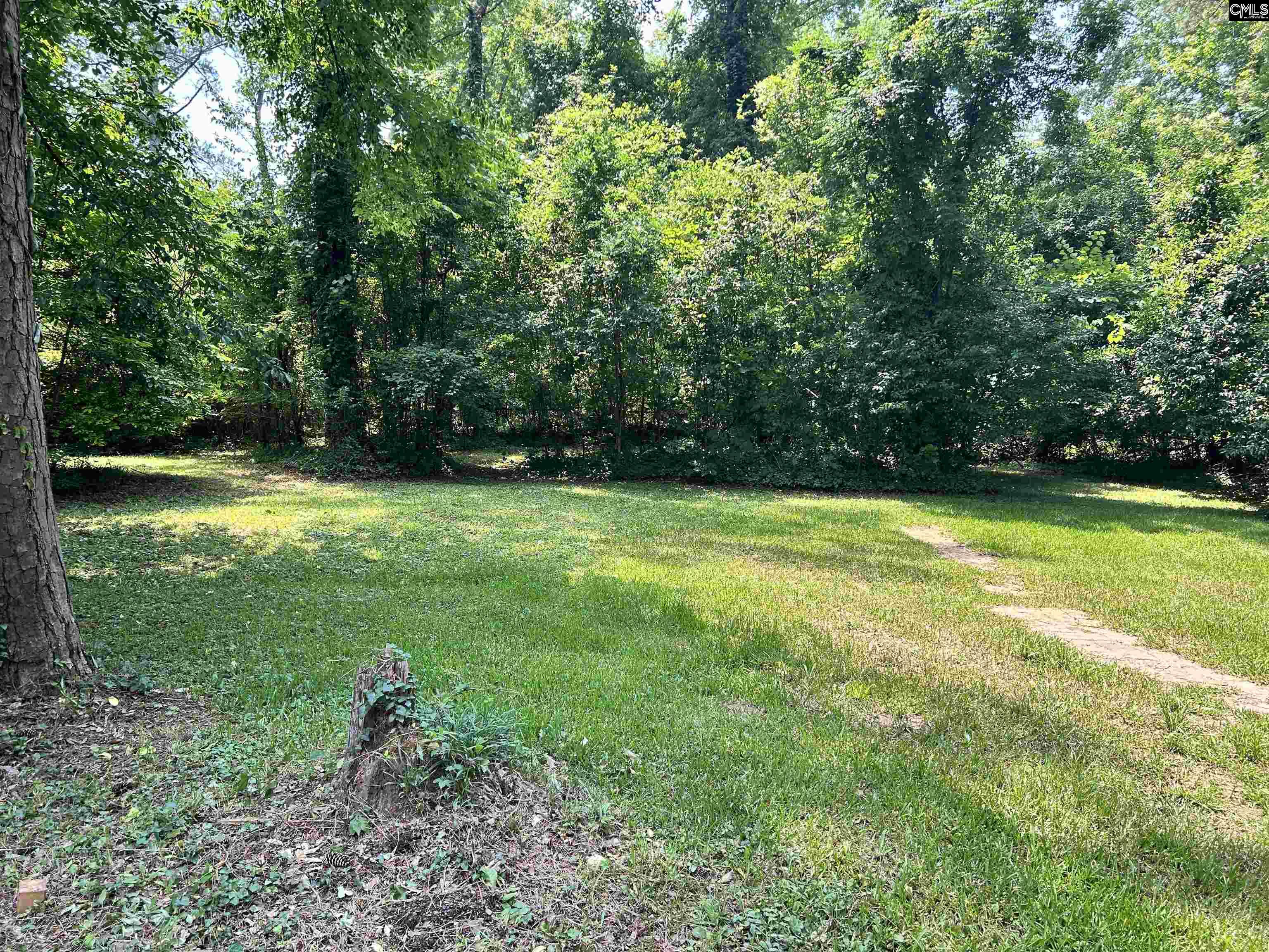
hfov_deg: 67.3
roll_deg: +0.9
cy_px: 476
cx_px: 634
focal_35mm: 26
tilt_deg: -1.0
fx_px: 953
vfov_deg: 53.1
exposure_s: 1/480
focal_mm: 5.7
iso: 50
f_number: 1.5
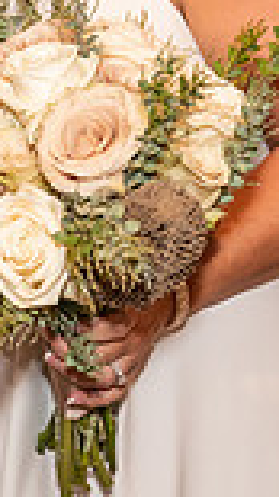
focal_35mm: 165
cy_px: -37
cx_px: -109
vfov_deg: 12.8
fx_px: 2174
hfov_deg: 7.3
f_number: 4.5
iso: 1600
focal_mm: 42
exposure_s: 1/125
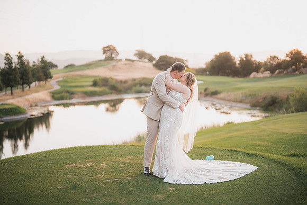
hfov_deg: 39.6
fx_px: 426
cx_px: 154
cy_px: 102
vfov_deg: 27.0
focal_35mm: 50
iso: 640
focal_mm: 50
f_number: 1.2
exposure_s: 1/800
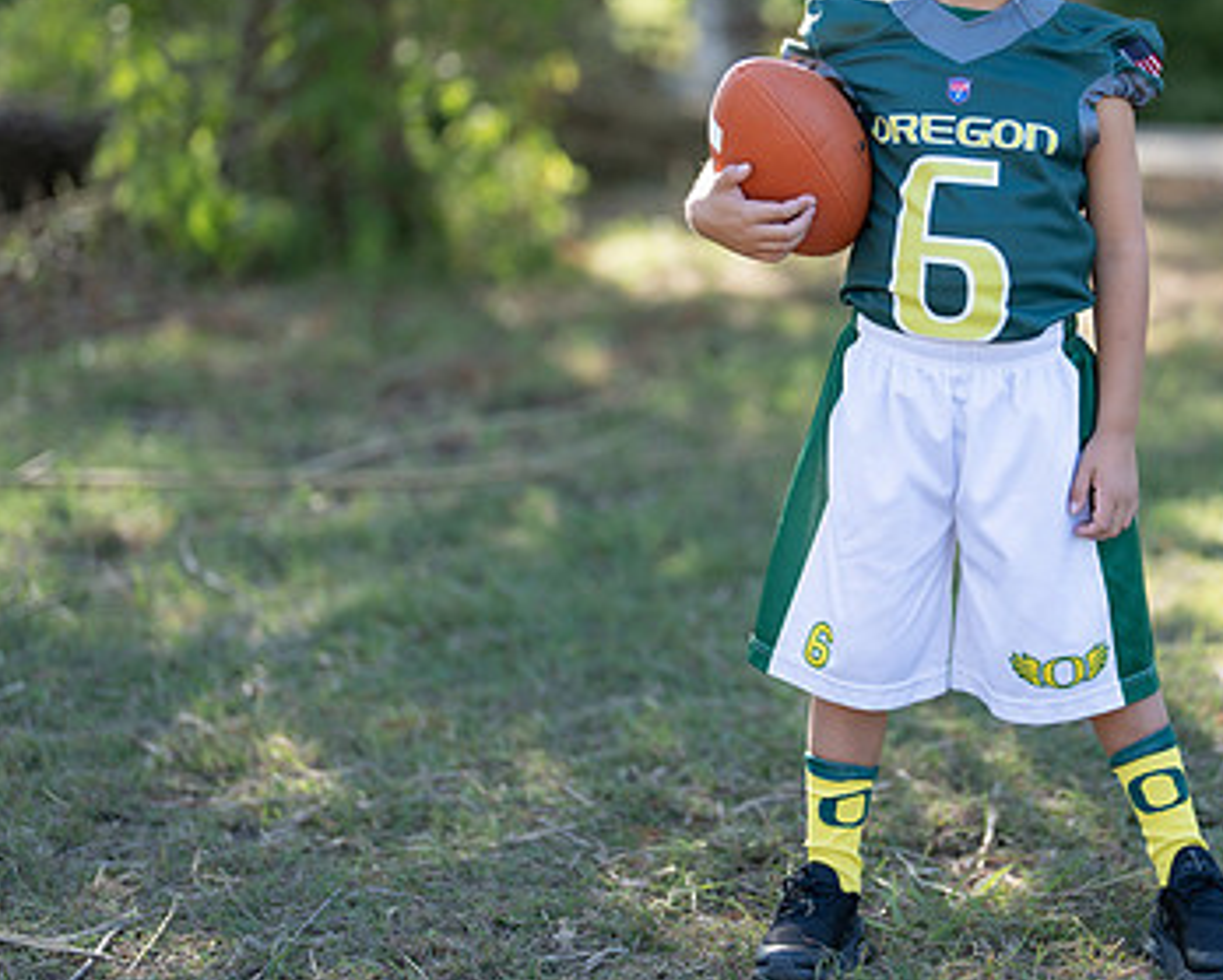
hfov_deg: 21.2
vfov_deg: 17.3
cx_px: 992
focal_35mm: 89
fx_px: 3224
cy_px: 362
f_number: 1.2
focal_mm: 50
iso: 100
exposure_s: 1/1250
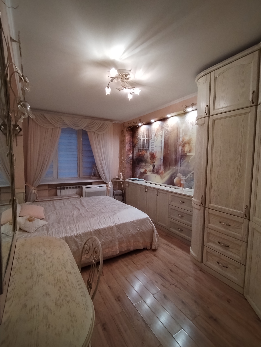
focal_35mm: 17
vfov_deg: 91.0
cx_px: 130
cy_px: 174
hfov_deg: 74.7
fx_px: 171
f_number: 2.2
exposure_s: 1/50
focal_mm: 1.42
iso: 261
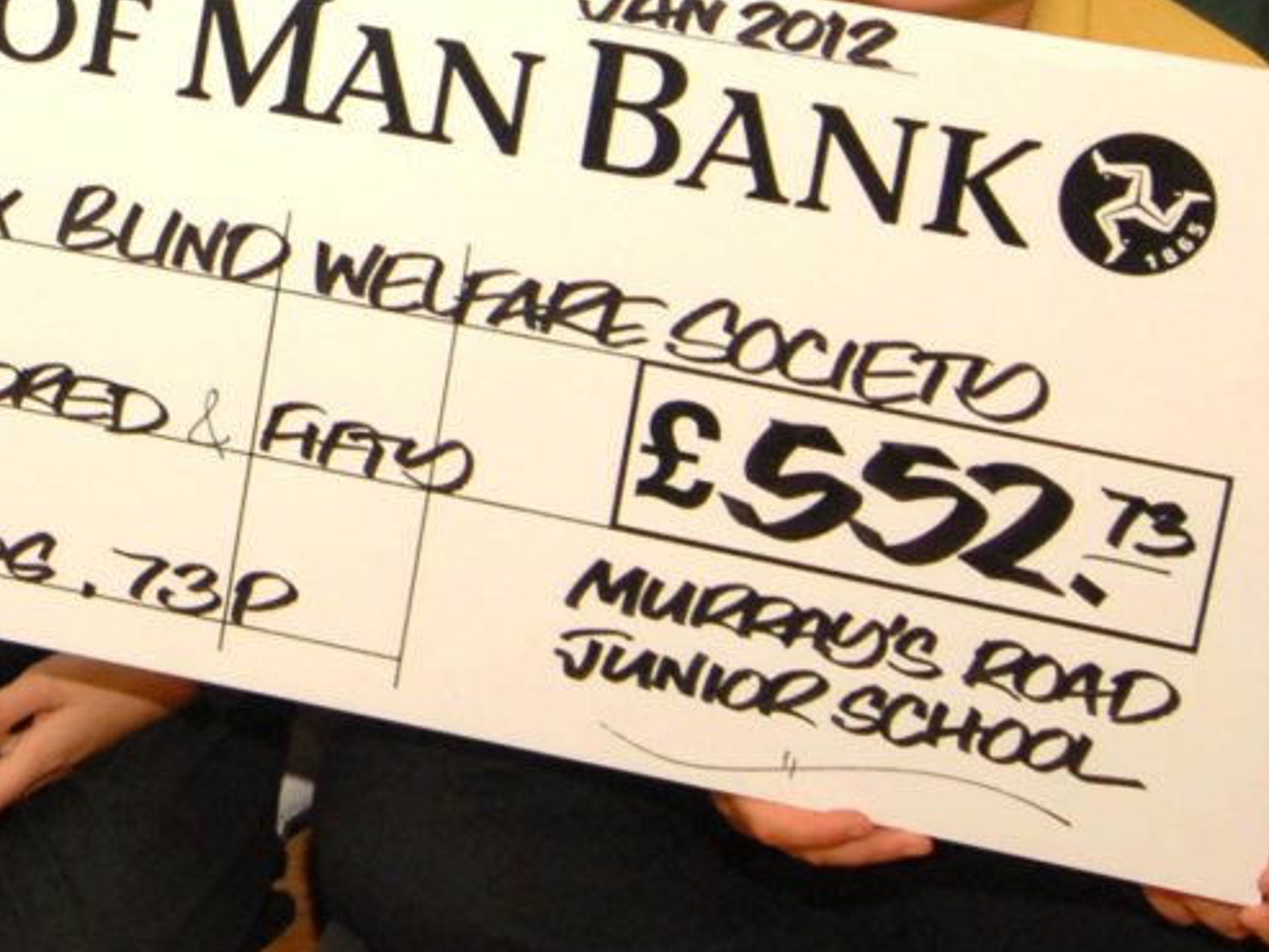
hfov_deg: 20.9
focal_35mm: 84
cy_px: -224
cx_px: -443
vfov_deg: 16.7
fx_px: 3080
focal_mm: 14
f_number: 4.5
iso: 400
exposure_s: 1/60
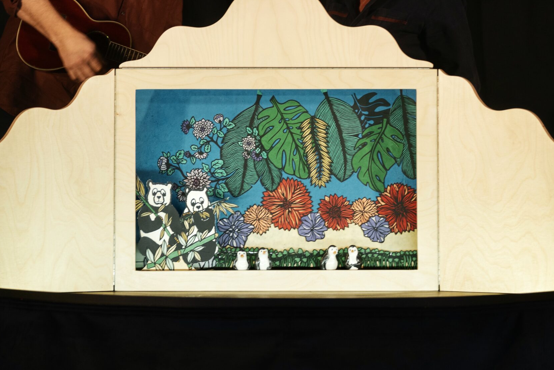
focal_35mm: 120
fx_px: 1847
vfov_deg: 11.4
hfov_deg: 17.1
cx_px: 280
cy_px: 90
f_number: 2.8
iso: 800
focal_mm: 78
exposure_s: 1/125
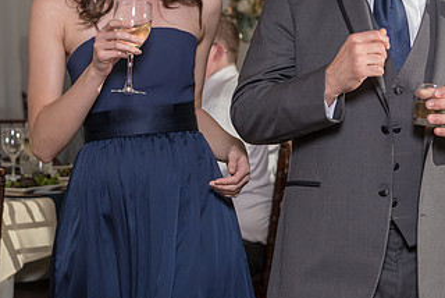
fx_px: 1794
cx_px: 279
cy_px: 72
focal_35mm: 145
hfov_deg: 14.1
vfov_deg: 9.5
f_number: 4.5
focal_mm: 70
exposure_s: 1/200
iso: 2000
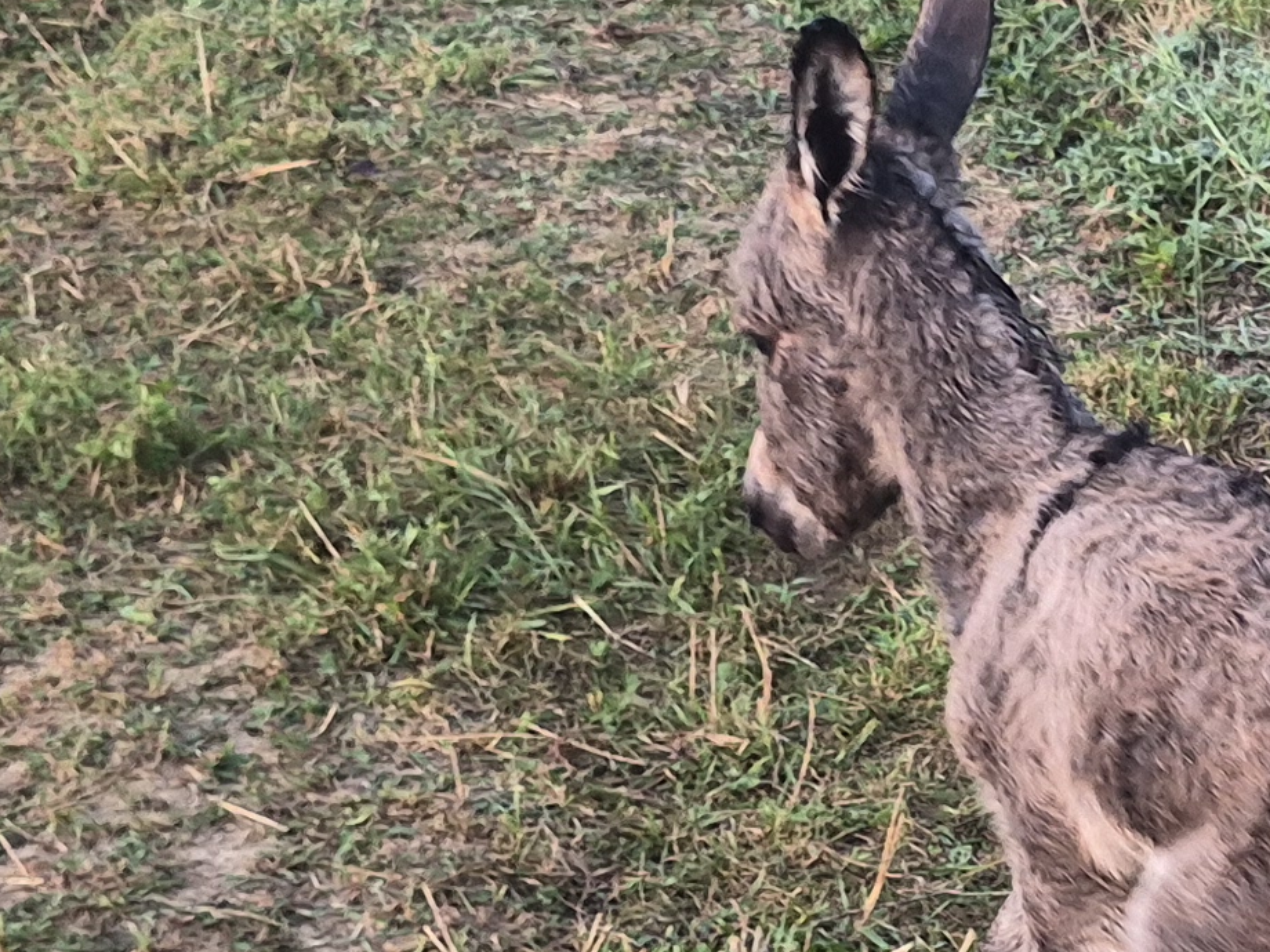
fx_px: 3669
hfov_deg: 18.8
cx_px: 1411
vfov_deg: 14.6
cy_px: 955
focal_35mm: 100
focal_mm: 5.4
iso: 160
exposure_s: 1/120
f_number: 1.8
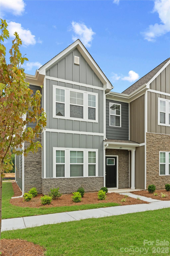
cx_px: 85
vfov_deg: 78.6
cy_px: 128
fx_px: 156
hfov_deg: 57.2
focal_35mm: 22
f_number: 7.1
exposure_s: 1/500
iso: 200
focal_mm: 22
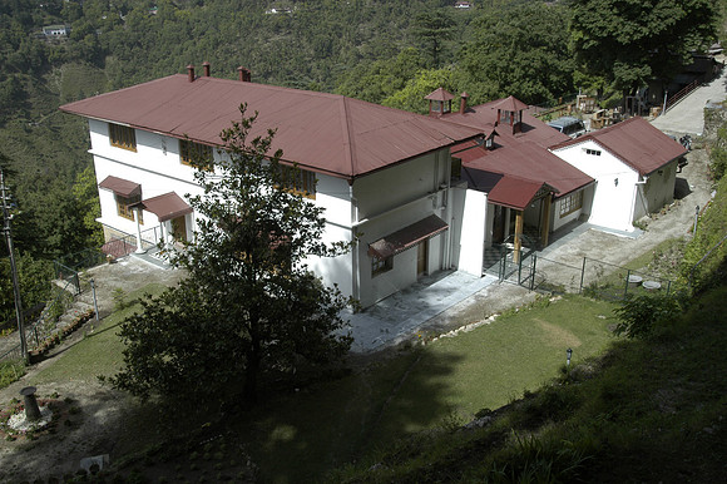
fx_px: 727
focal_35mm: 36
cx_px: 364
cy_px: 242
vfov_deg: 36.8
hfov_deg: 53.2
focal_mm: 24
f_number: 14
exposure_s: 1/100
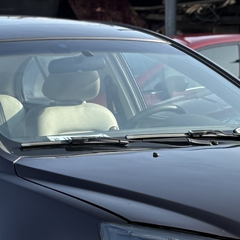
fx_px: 1467
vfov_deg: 9.3
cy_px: 260
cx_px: 106
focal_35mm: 187
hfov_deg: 9.4
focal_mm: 5.96
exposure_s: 1/1136
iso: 40
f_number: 1.6
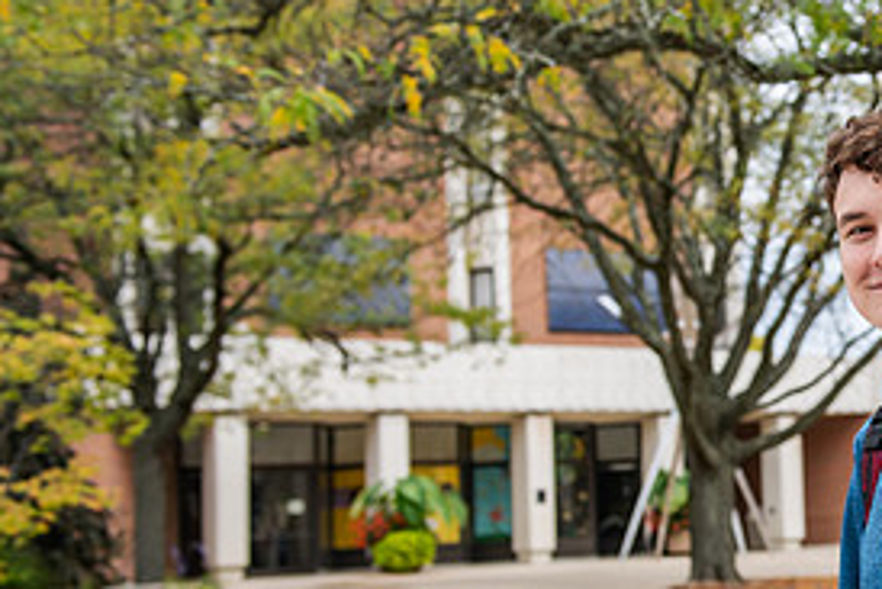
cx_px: 930
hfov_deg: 25.6
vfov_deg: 18.4
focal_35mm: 74
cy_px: 362
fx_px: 1814
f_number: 3.5
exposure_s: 1/320
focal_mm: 35
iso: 100
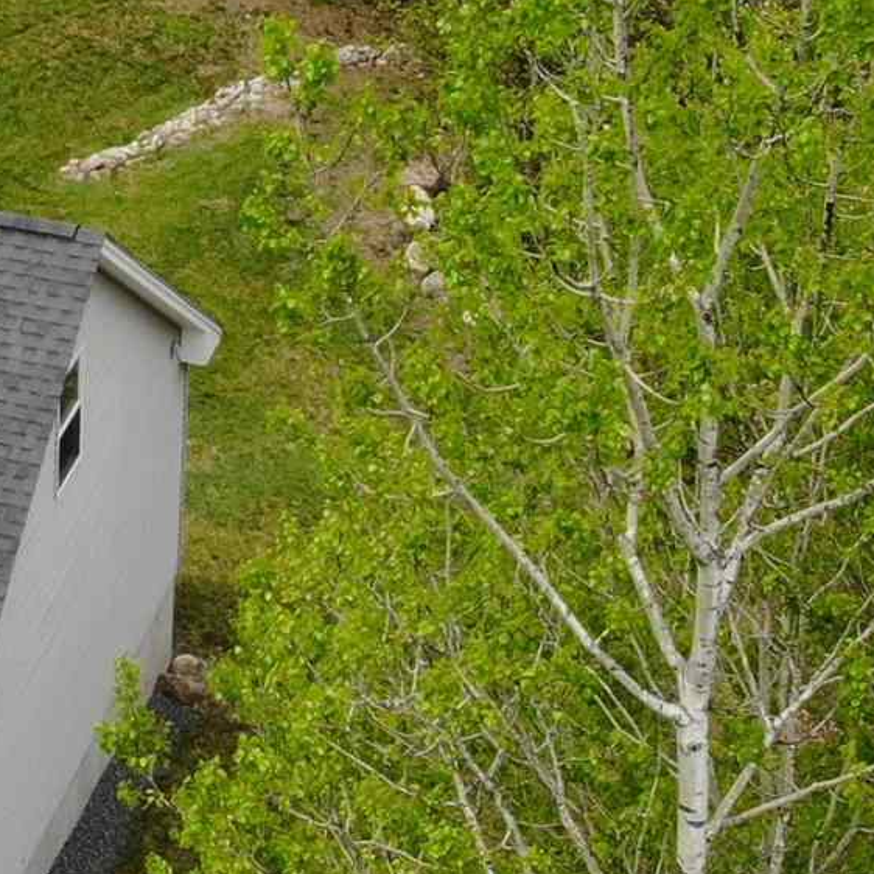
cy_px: -389
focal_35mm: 116
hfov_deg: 13.9
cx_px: -507
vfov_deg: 14.2
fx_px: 3314
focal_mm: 4.5
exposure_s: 1/187
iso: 100
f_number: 2.8
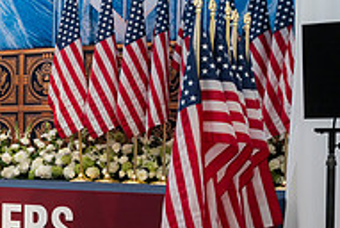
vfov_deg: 12.9
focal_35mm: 106
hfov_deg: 17.3
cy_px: 157
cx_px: -169
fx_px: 1003
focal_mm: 35
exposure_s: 1/160
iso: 360
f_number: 4
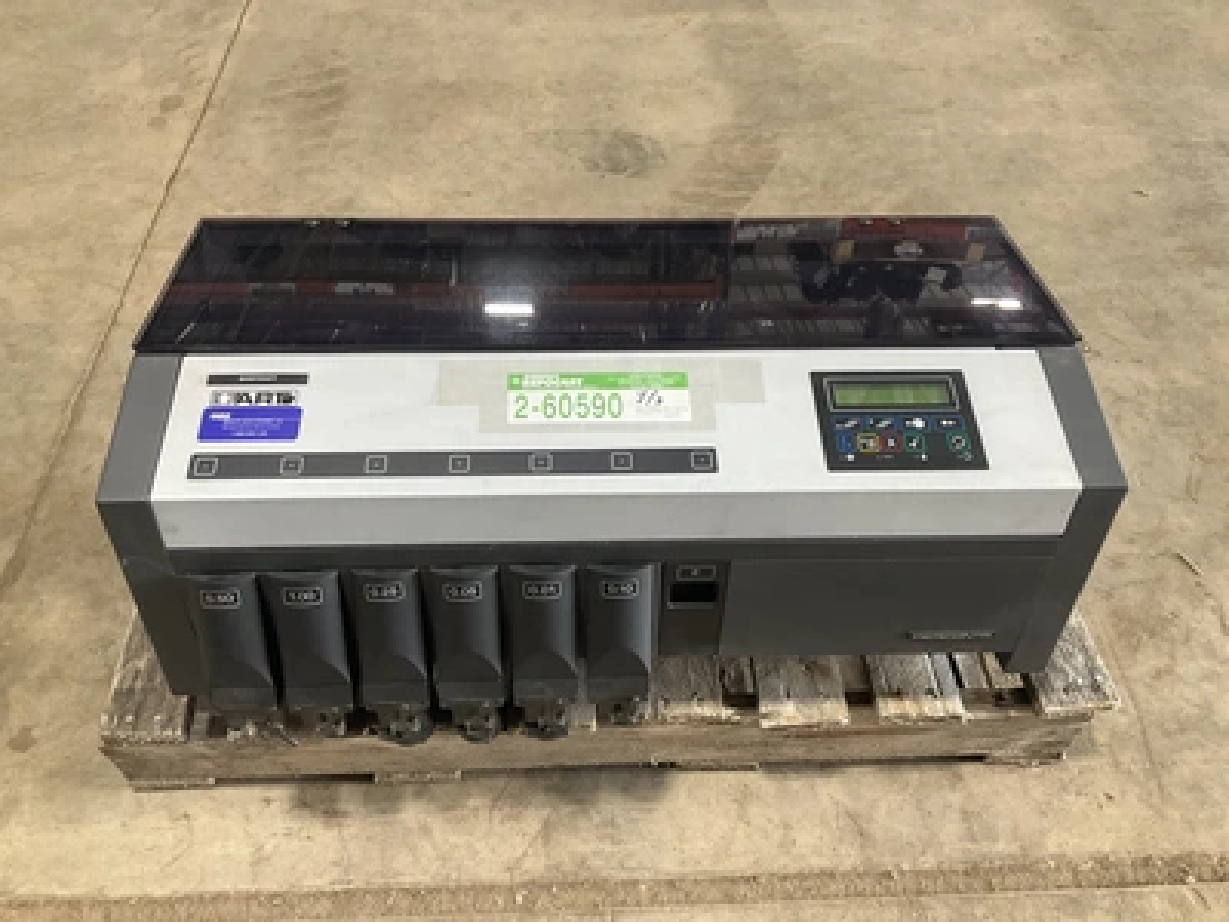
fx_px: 1030
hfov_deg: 61.7
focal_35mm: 29
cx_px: 614
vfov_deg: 48.2
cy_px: 461
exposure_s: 1/60
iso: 100
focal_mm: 3
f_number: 1.8
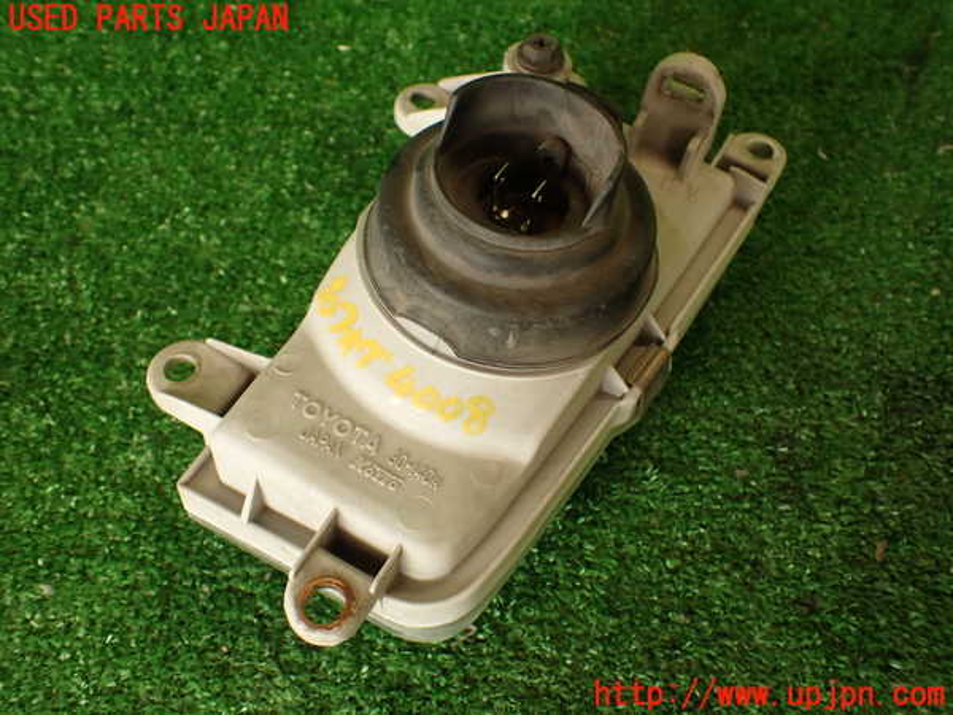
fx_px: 881
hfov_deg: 56.8
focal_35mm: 32
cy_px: 358
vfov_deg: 44.2
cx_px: 476
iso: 100
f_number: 2.4
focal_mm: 5.79
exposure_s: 1/60
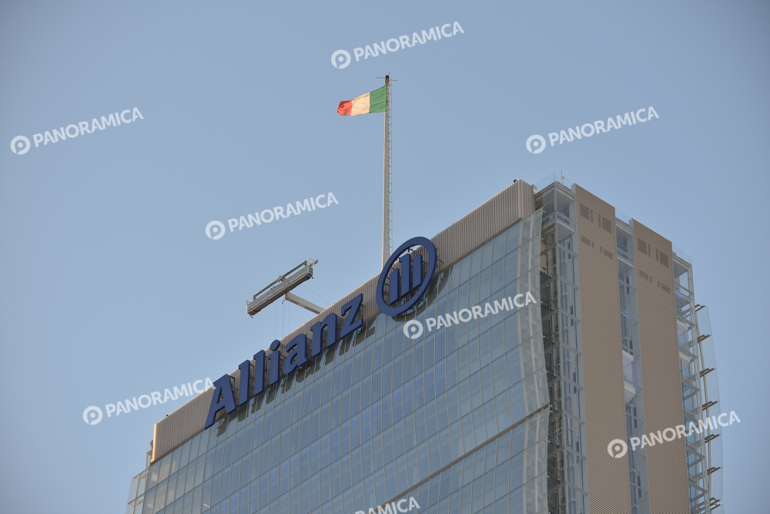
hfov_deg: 13.7
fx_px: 3209
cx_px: 385
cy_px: 257
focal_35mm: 150
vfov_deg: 9.2
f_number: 7.1
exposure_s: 1/320
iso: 200
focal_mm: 150
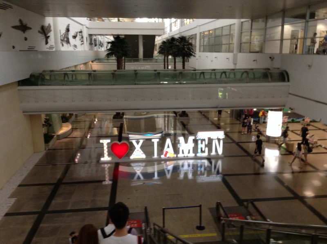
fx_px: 311
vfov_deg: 42.9
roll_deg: -0.1
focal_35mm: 33
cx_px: 164
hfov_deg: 55.4
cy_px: 122
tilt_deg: -18.2
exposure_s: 1/24
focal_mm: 3.3
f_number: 2.4
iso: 100
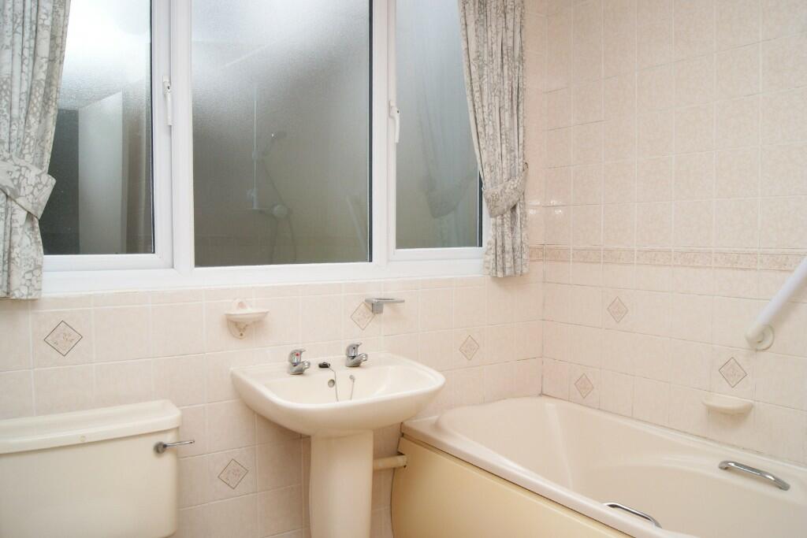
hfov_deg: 67.4
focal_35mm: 27
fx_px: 605
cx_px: 404
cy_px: 269
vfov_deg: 47.9
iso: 400
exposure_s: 1/160
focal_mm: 18
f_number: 8
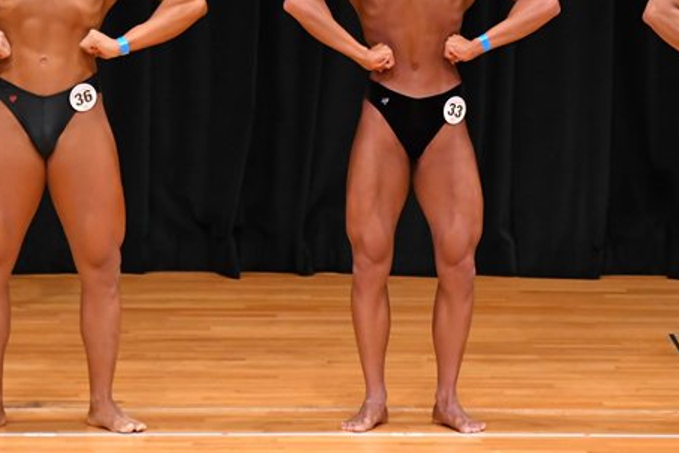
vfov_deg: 3.0
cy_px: 117
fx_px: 8713
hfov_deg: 4.5
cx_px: 491
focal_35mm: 462
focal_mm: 180
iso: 4000
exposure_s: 1/400
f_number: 5.6
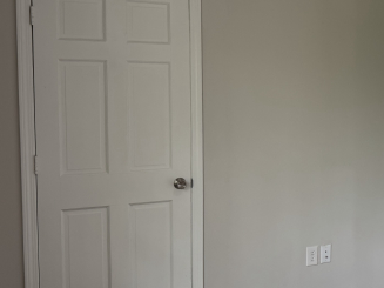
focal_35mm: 49
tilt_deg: -3.7
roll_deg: +0.2
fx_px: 543
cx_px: 353
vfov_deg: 29.6
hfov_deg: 36.3
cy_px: 116
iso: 125
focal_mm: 6.76
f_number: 1.78
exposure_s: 1/60
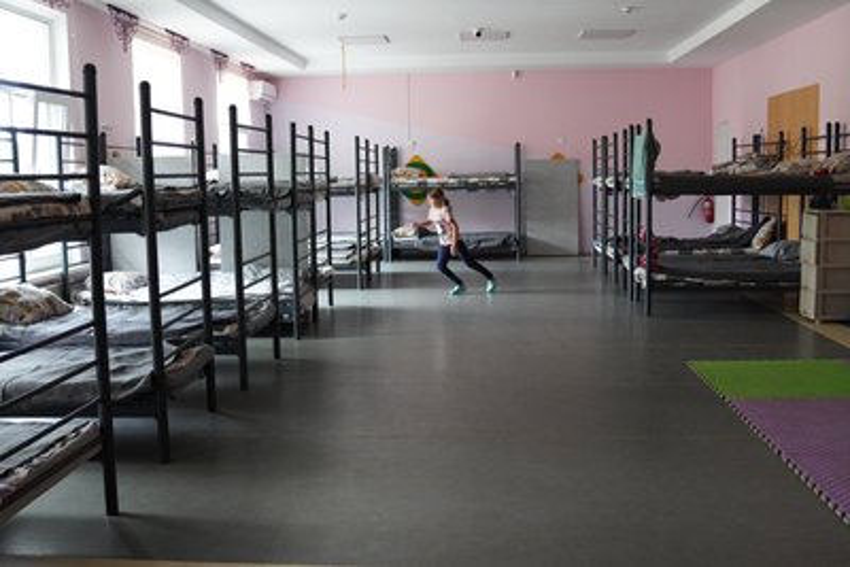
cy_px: 284
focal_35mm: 36
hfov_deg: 53.1
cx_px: 425
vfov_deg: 36.9
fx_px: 850
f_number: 2.8
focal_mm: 24
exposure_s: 1/160
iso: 3200
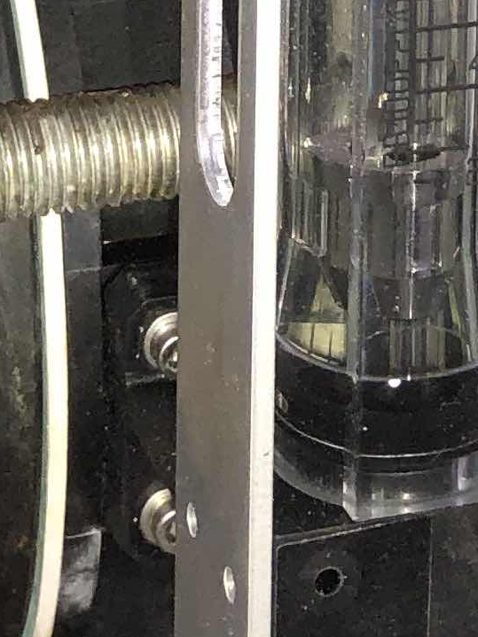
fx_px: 2891
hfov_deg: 9.4
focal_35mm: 157
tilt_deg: -9.0
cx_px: 260
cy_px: -548
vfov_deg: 11.6
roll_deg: -0.3
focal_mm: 4
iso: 100
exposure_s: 1/9
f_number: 1.8
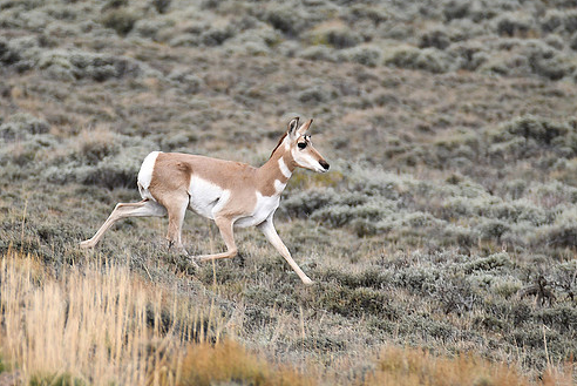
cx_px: 247
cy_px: 219
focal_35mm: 530
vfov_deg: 2.6
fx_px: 8502
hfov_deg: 3.9
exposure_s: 1/500
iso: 250
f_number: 5.6
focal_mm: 300
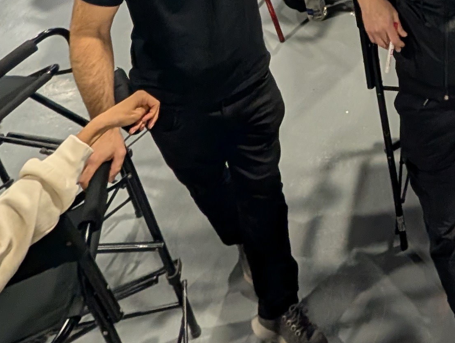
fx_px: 579
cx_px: 522
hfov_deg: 35.4
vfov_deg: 24.9
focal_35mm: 44
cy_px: -178
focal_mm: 2.02
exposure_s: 1/40
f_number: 1.7
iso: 193
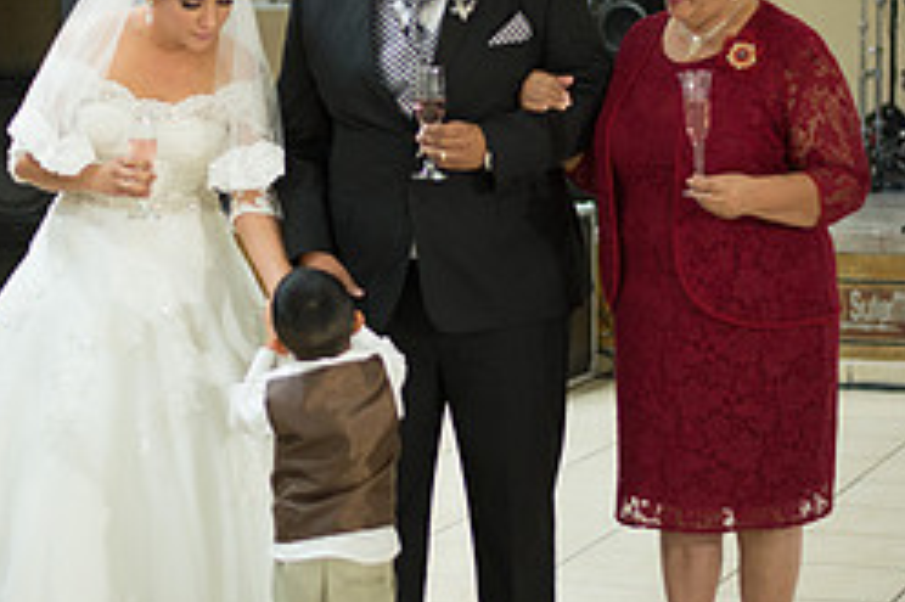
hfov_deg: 17.5
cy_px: 192
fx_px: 2939
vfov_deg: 11.7
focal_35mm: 117
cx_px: 339
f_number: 1.8
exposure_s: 1/125
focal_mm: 50
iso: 1600
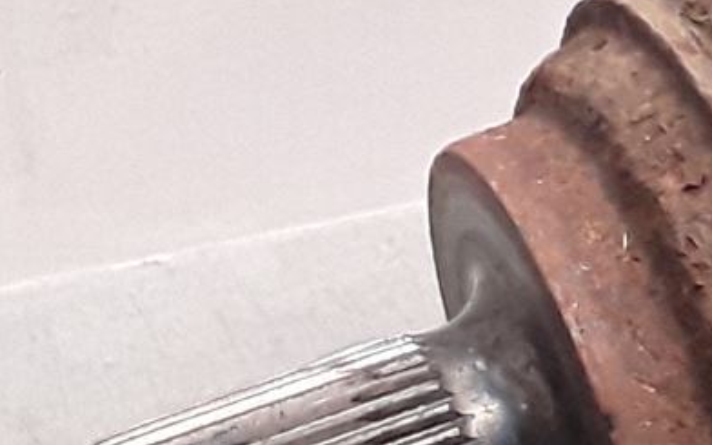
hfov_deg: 13.1
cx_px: 855
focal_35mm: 155
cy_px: 300
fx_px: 3008
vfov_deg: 8.5
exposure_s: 1/100
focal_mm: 2.91
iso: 100
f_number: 1.9
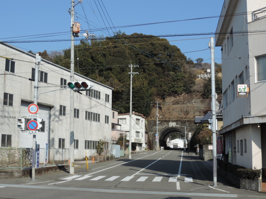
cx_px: 133
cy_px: 100
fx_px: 384
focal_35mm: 50
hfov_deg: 38.2
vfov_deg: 29.1
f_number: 3.6
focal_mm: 8.9
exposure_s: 1/800
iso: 80
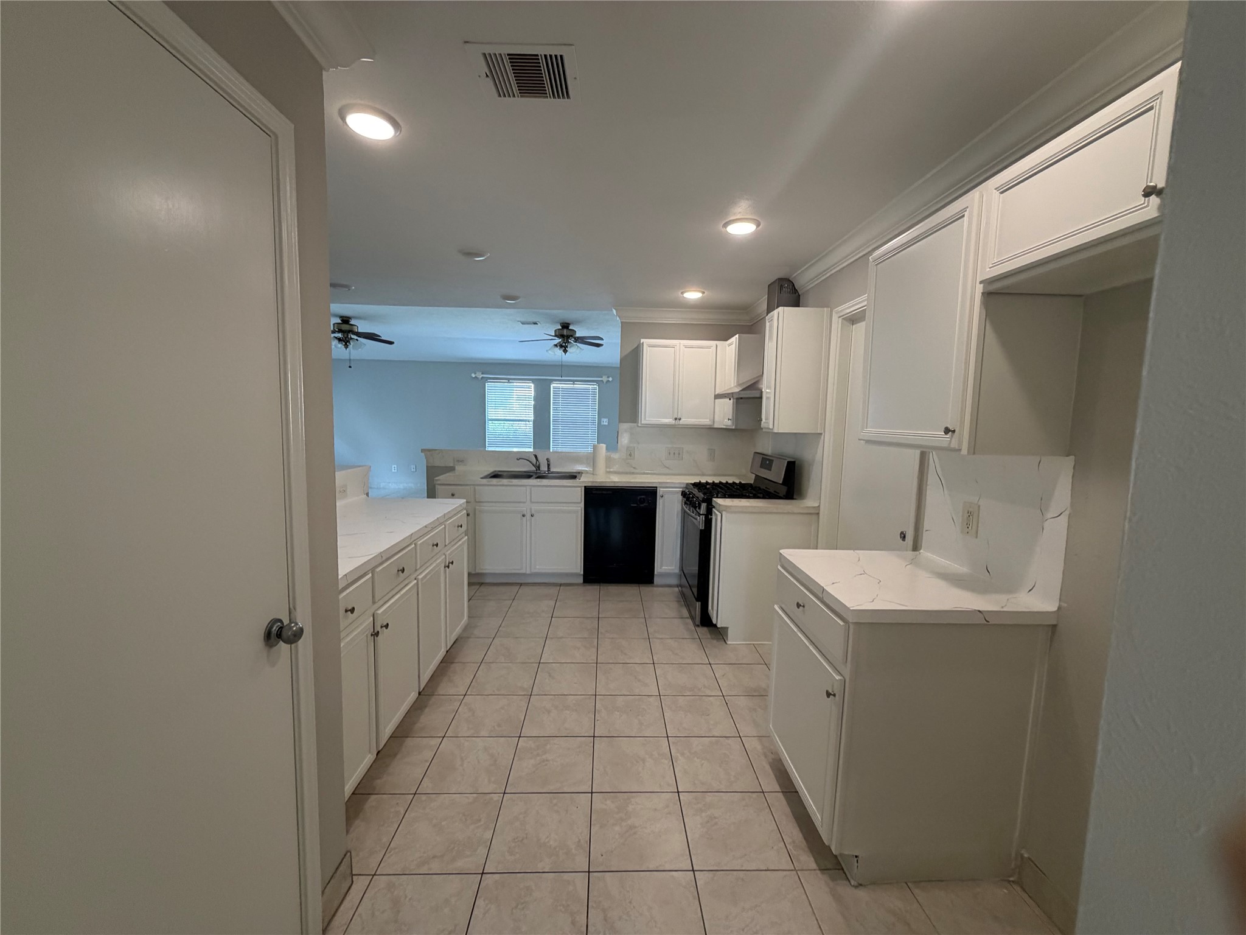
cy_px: 468
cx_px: 623
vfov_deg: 85.7
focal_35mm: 14
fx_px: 504
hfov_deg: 102.1
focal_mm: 2.22
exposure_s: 1/120
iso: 250
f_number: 2.2
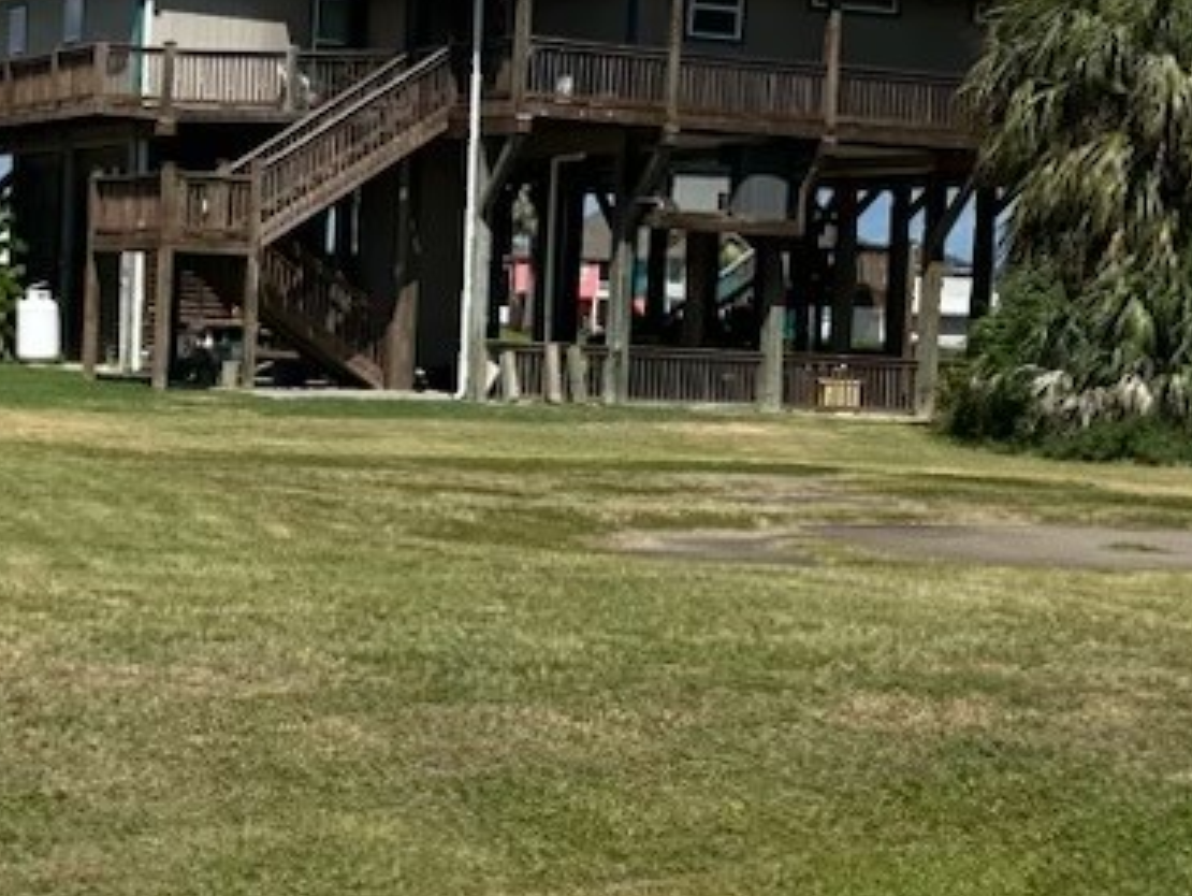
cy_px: 390
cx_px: 258
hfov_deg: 23.2
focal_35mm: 83
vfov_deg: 17.8
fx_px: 2860
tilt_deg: -1.9
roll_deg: -2.7
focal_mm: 6.86
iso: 80
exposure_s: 1/7042
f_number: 1.78
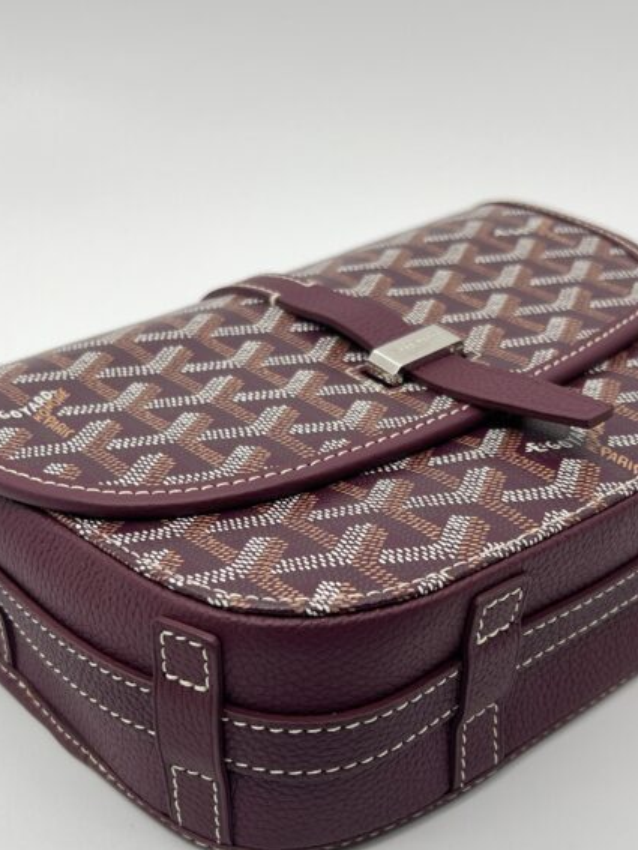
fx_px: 1154
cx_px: 329
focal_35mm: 47
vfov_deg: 40.2
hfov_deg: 30.9
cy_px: 517
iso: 32
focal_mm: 5.7
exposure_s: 1/100
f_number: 1.5
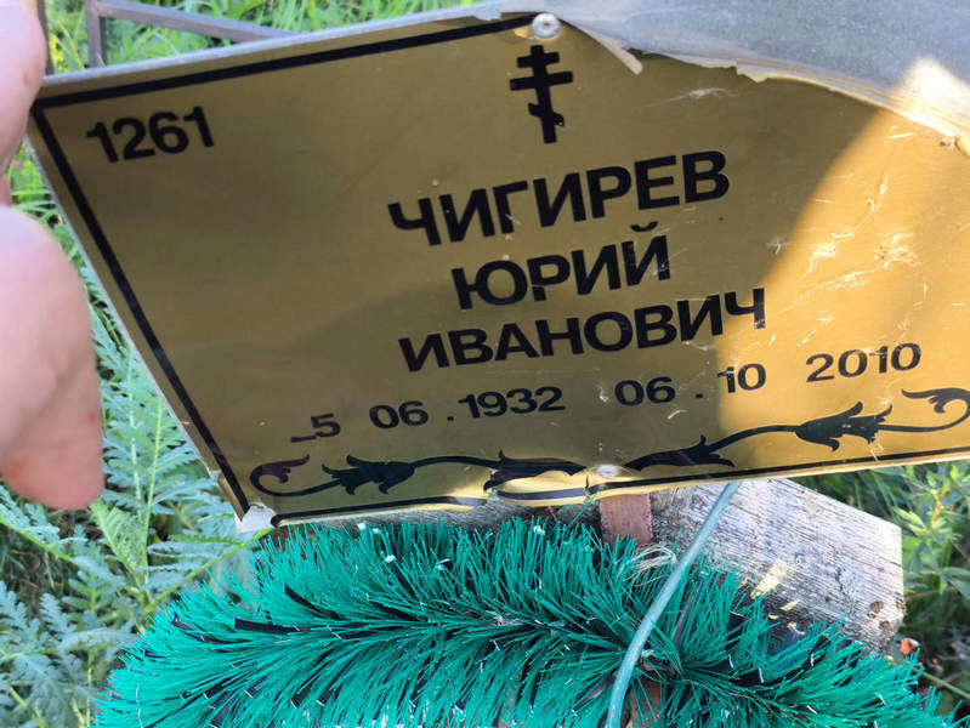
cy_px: 364
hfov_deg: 38.2
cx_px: 485
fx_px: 1402
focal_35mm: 50
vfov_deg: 29.1
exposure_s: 1/100
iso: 64
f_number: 1.7
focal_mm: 4.71
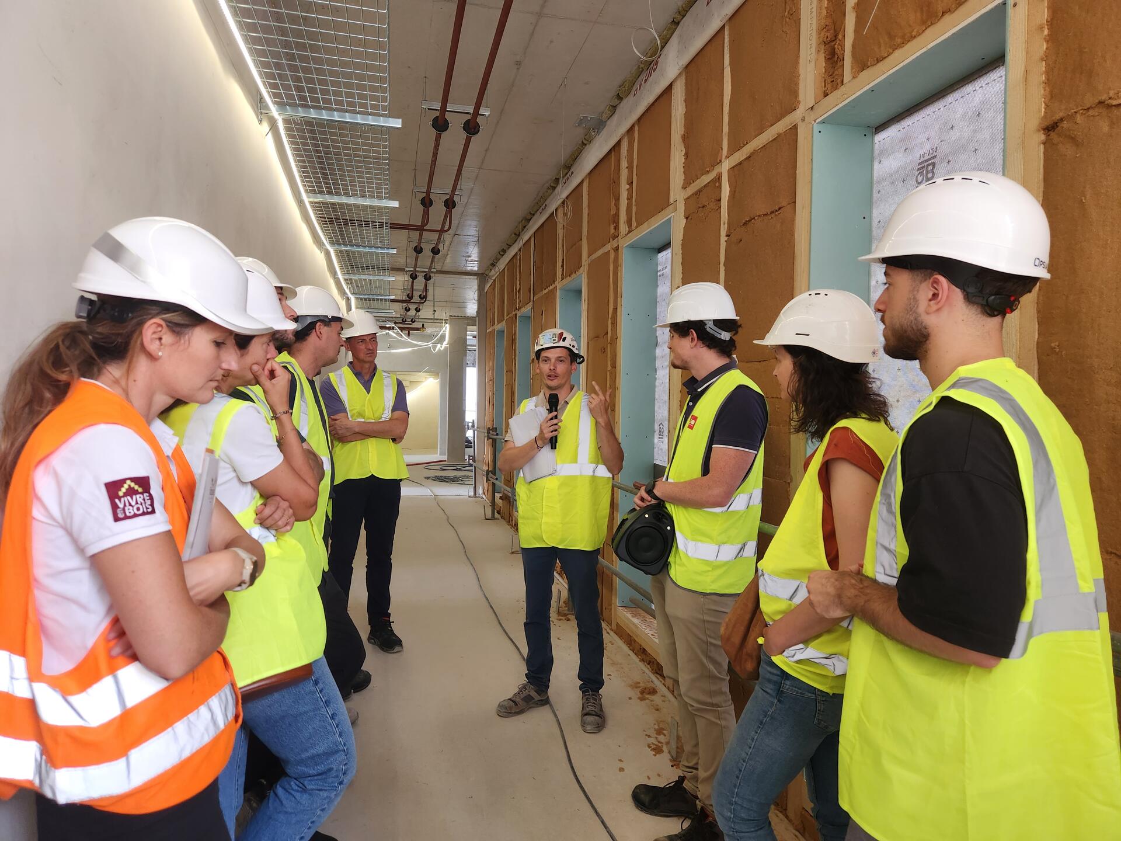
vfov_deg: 58.9
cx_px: 560
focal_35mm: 23
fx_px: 745
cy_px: 420
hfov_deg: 73.9
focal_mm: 5.4
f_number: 1.8
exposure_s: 1/100
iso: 125
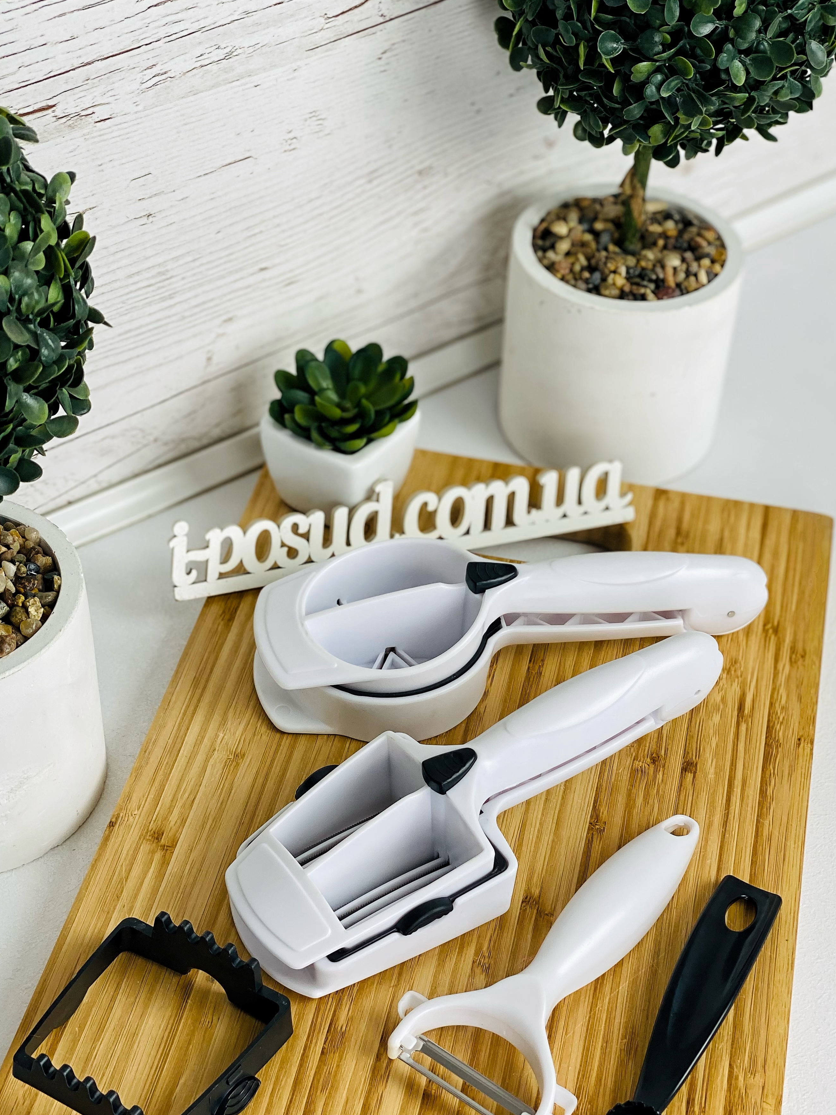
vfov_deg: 32.1
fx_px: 1932
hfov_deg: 24.4
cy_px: 626
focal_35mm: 60
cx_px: 438
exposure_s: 1/175
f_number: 2
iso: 20
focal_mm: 6
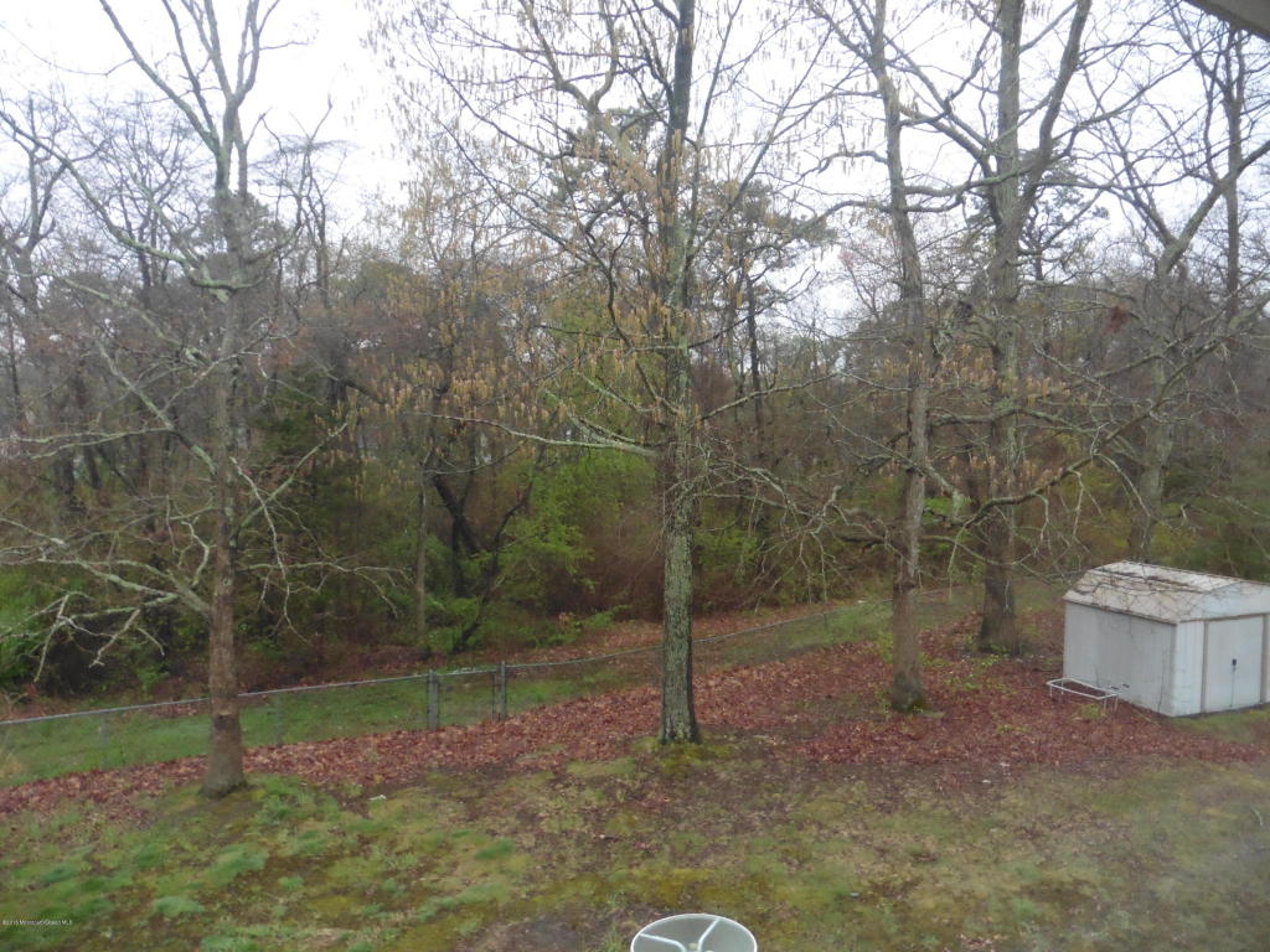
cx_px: 635
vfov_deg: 56.8
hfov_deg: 71.6
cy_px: 476
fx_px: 881
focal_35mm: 24
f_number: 3.3
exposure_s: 1/40
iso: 400
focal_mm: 4.3
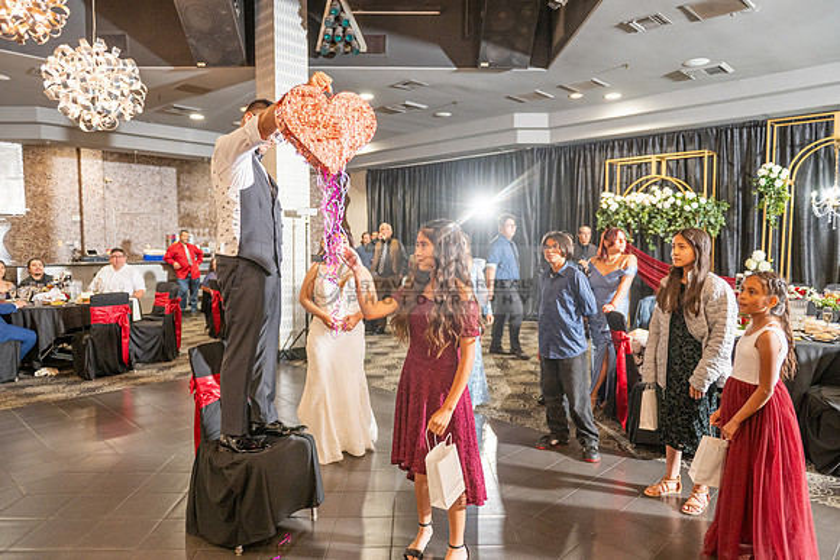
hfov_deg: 73.7
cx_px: 420
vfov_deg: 53.2
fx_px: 560
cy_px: 280
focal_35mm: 24
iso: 800
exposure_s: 1/125
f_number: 2.8
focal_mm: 24
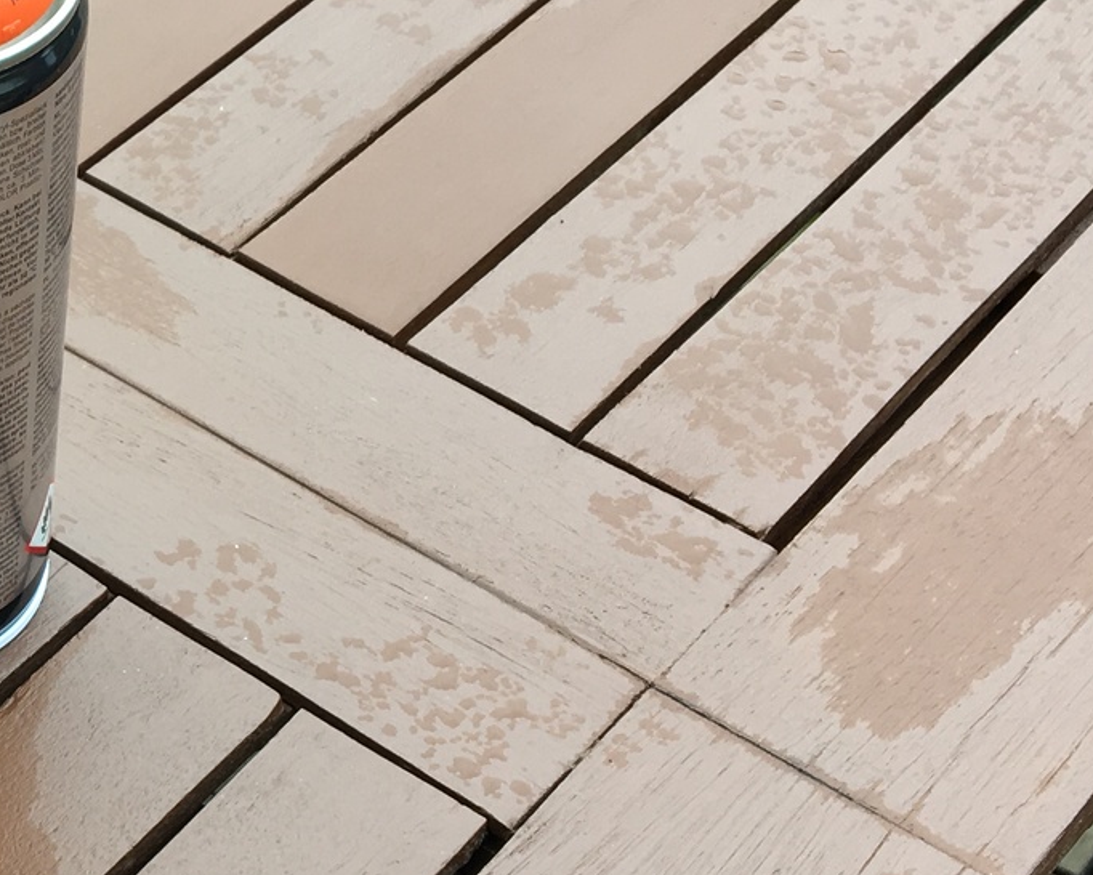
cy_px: 486
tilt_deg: -45.2
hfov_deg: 20.9
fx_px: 2750
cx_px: -220
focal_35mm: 85
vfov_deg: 18.1
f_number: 2.2
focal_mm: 4.15
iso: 32
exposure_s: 1/100
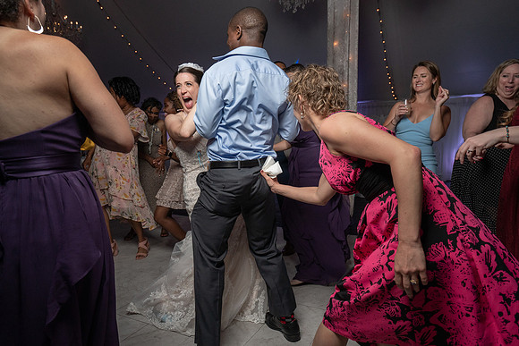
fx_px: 337
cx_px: 260
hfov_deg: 75.2
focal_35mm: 23
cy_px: 173
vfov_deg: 54.4
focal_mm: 22
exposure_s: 1/200
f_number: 5.6
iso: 1600
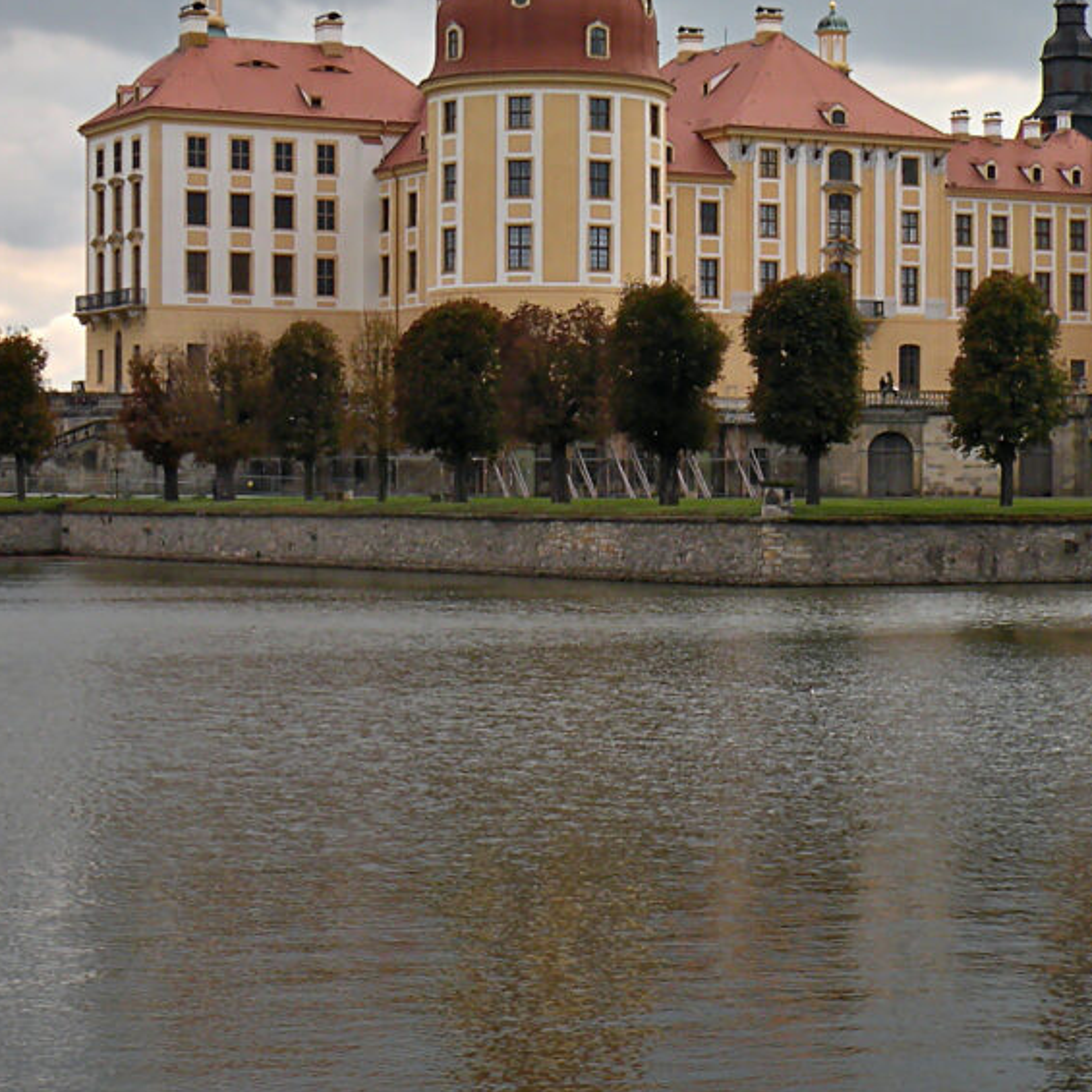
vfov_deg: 18.8
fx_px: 3284
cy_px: 375
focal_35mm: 92
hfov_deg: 18.8
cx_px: 742
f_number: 5.6
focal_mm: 7.4
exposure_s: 1/170
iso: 64
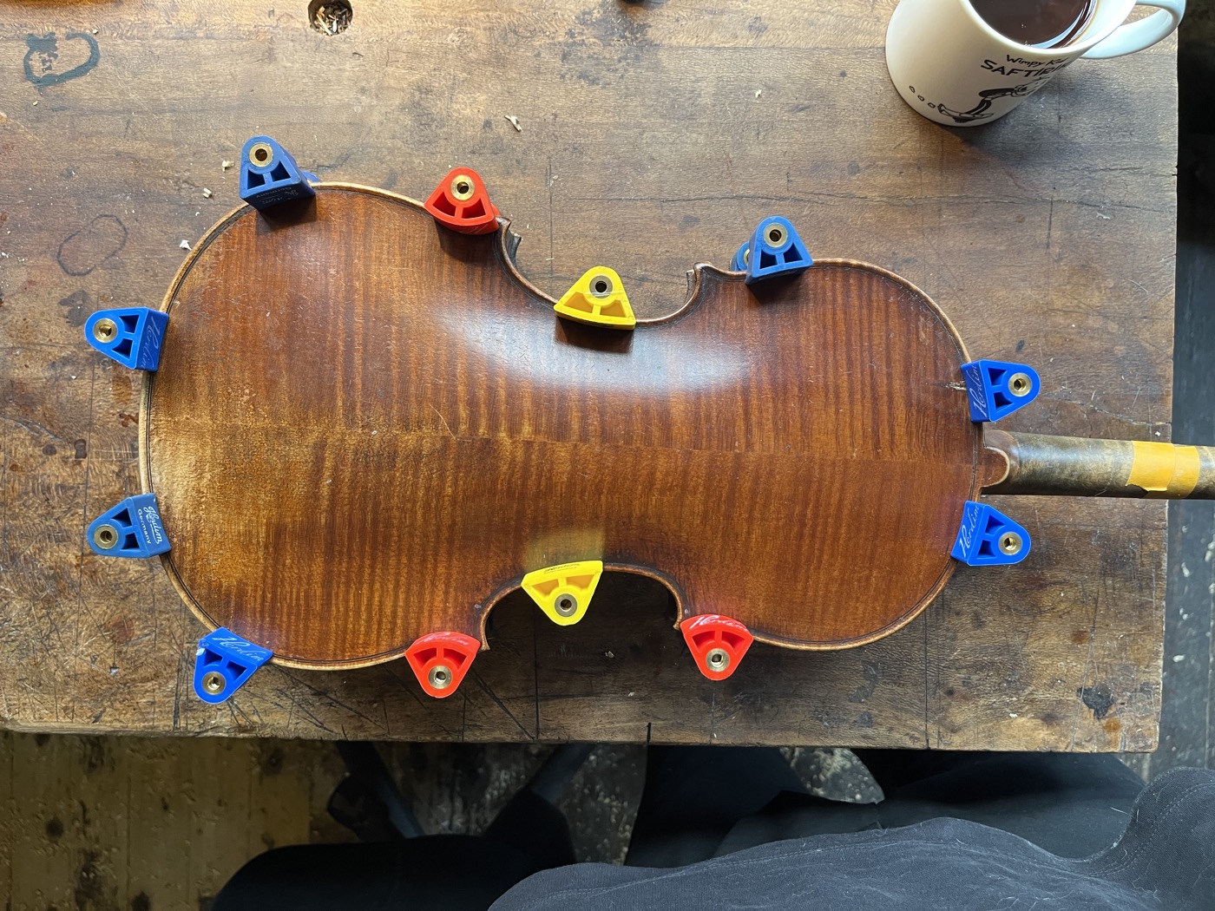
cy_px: 456
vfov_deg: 53.1
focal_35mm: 26
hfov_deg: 67.3
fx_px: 913
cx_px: 608
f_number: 1.6
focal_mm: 5.1
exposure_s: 1/98
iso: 125
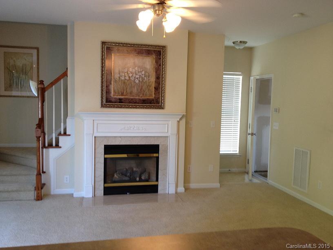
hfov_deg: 52.6
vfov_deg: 40.7
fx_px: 337
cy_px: 125
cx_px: 166
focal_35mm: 35
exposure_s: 1/20
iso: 80
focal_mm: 4.28
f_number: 2.4
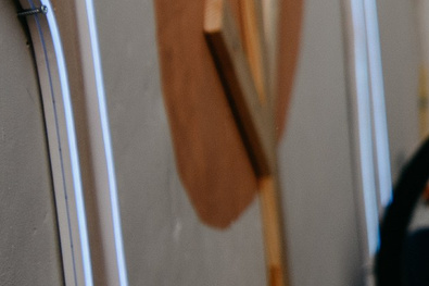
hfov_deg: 9.4
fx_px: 2084
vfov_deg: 7.5
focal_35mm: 175
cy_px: -291
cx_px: 1277
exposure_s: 1/160
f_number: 3.2
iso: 100
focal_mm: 27
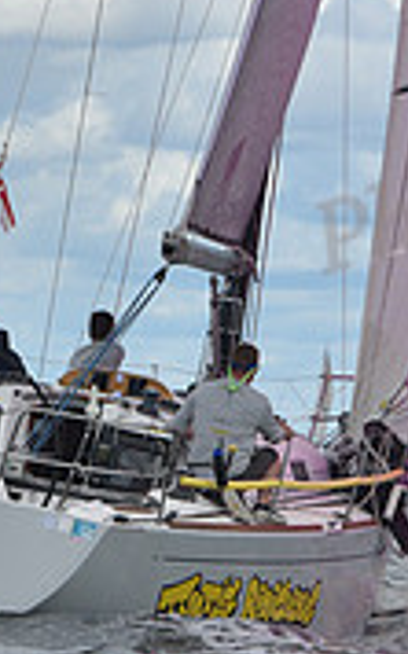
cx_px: 129
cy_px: 421
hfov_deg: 2.0
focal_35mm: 664
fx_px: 11832
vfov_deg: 3.2
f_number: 10
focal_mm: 200
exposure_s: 1/800
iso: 250
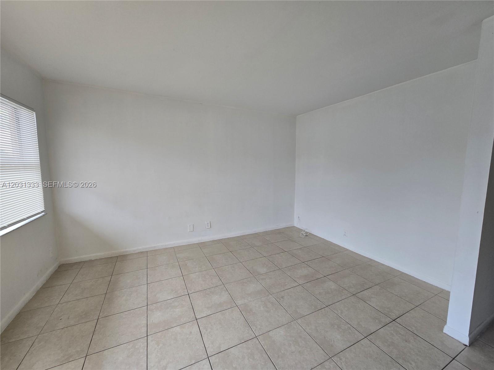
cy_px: 185
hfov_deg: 106.2
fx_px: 186
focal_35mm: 13
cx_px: 247
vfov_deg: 89.9
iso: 64
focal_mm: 2.2
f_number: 2.2
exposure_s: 1/60
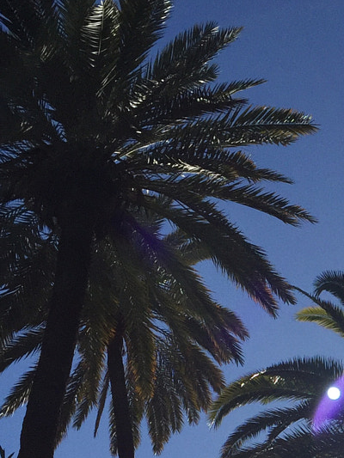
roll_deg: -2.5
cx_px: 488
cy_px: 508
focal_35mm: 87
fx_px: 1152
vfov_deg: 21.3
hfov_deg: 15.8
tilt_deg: +29.8
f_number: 2.2
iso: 32
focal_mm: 4.15
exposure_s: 1/6623
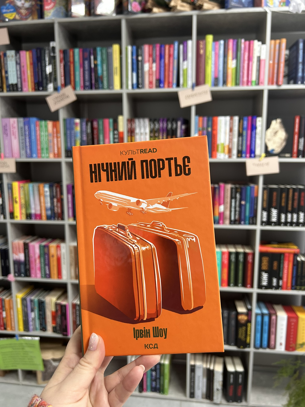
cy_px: 204
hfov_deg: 53.1
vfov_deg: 67.3
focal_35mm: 26
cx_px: 152
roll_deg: +0.1
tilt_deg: -9.1
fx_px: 305
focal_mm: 5.7
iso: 125
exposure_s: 1/100
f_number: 1.5
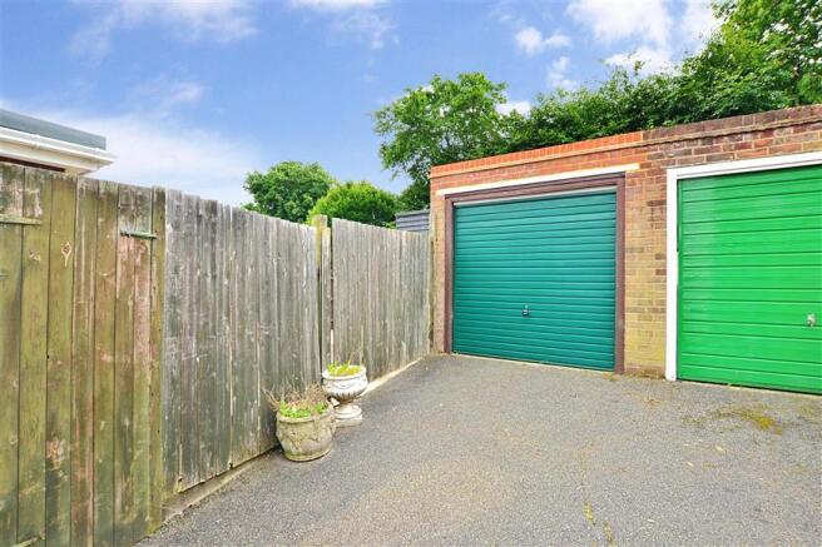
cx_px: 411
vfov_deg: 72.0
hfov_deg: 95.0
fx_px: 377
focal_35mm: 16
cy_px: 274
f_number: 11
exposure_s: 1/25
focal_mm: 11
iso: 400
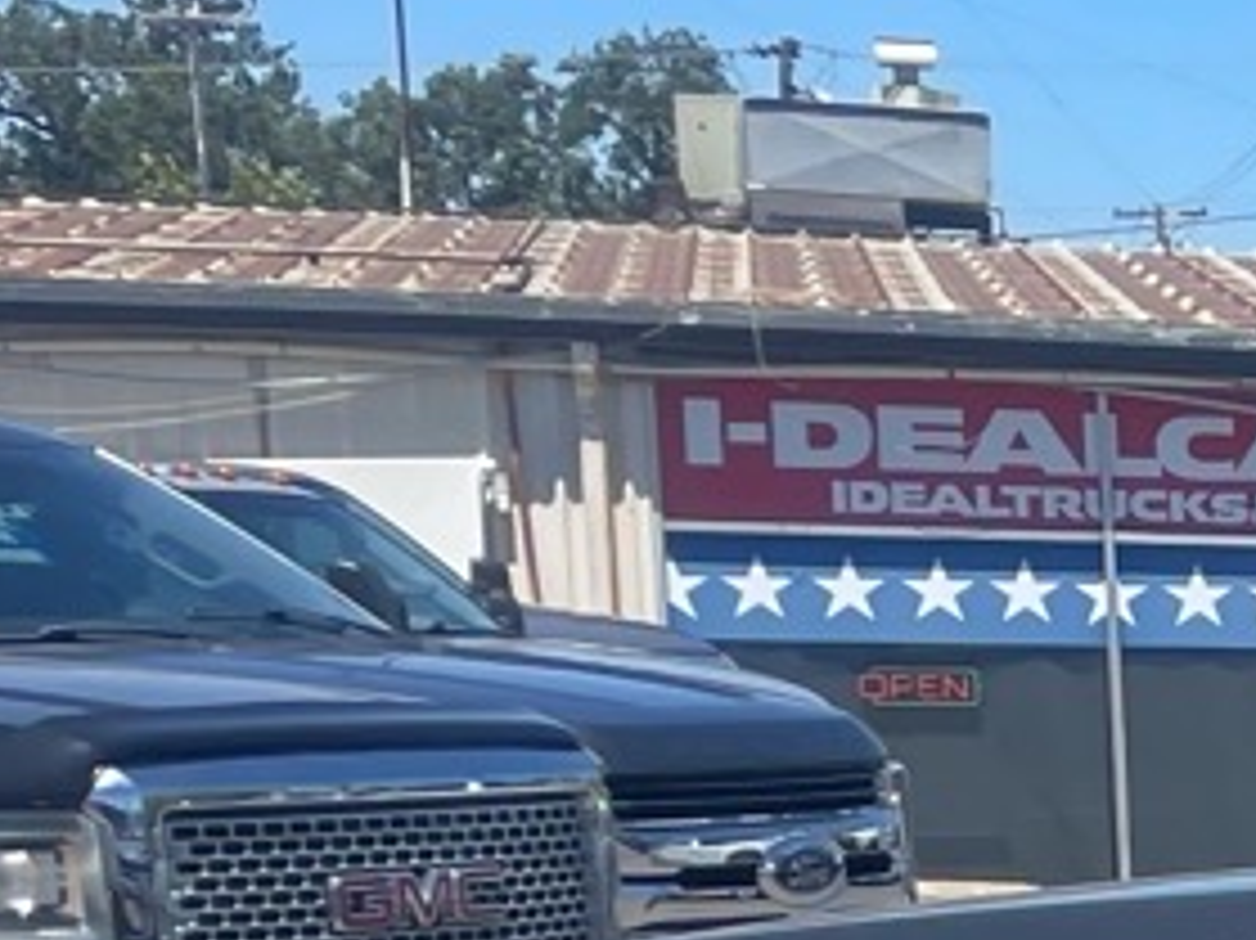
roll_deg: -1.6
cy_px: 1394
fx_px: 5404
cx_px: 3475
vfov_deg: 9.7
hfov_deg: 10.4
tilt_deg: -10.2
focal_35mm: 149
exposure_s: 1/2681
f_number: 1.6
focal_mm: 4.2
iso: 32
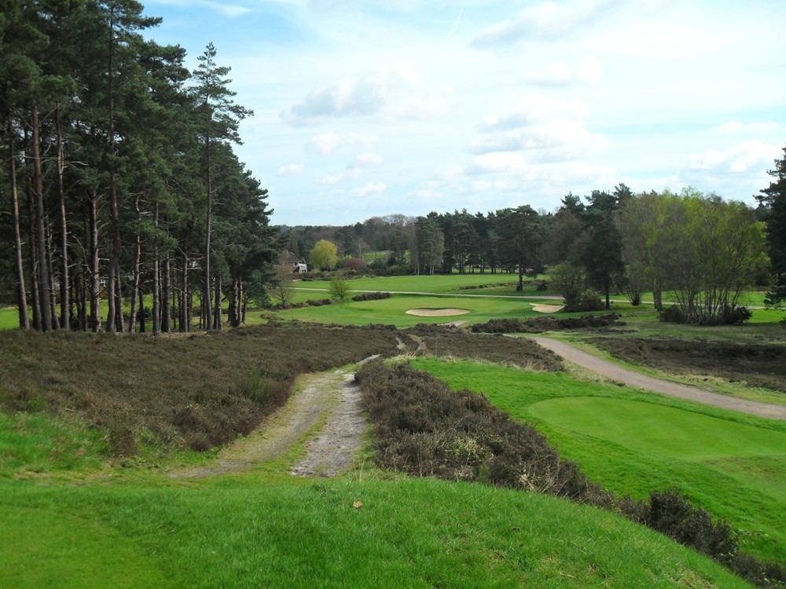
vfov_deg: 40.7
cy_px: 294
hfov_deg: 52.6
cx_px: 393
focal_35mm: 35
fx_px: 795
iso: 100
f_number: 8.9
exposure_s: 1/125
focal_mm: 6.2
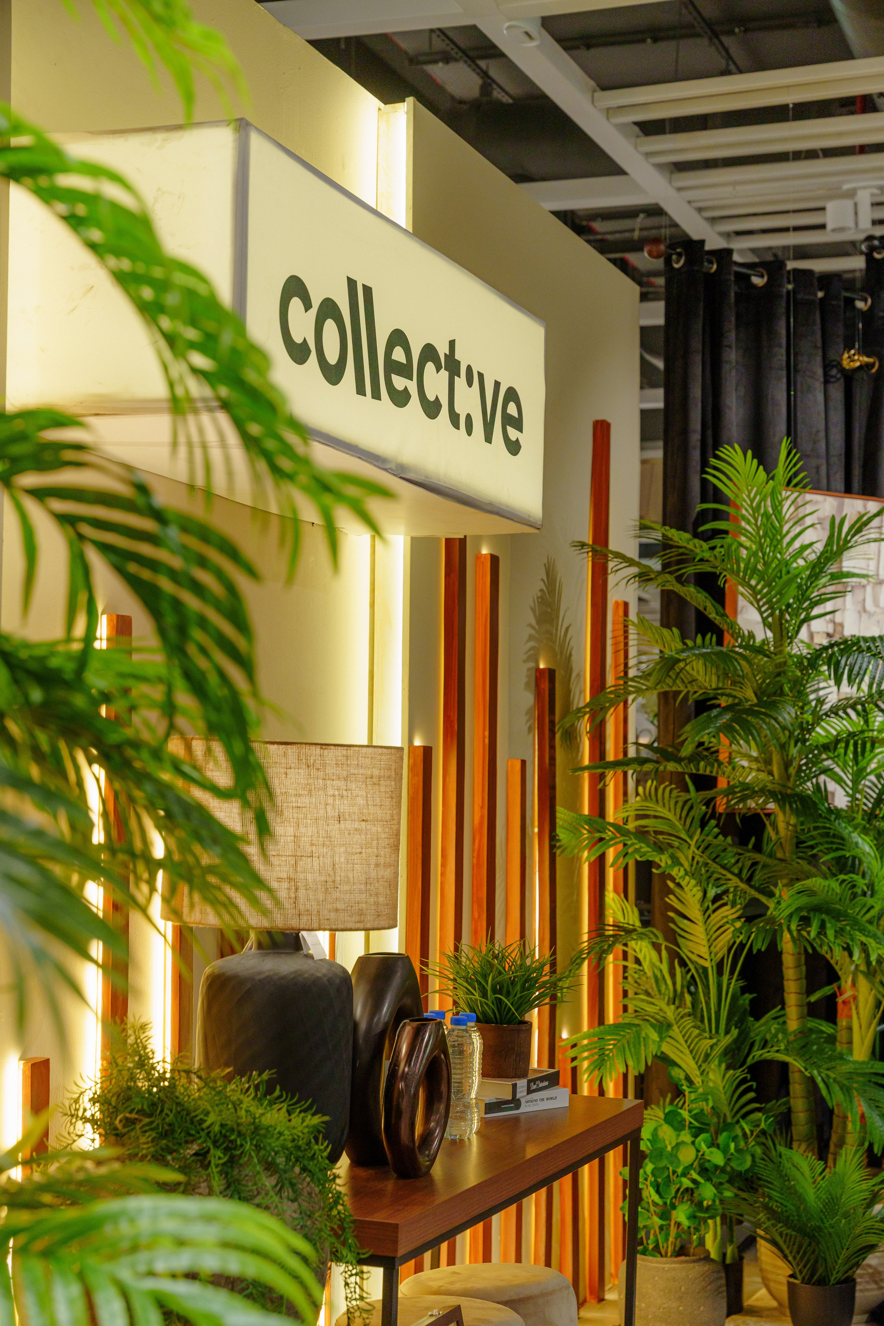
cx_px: 442
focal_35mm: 59
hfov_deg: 23.1
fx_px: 2166
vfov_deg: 34.0
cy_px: 663
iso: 800
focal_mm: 58.8
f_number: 4.5
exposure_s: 1/160
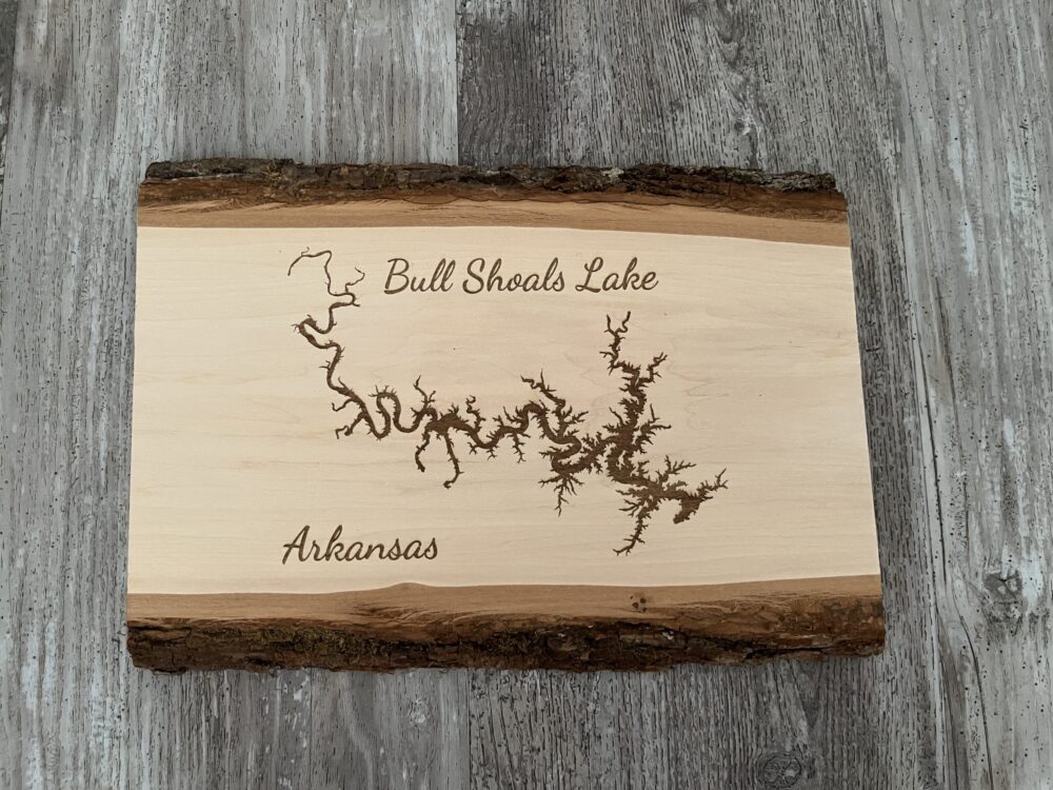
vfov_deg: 53.1
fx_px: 791
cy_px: 395
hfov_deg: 67.3
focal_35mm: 26
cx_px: 526
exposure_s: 1/42
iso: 500
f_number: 1.6
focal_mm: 5.1
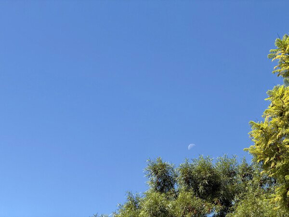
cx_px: 144
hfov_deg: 19.6
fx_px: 835
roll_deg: -0.1
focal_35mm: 100
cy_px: 108
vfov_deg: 14.8
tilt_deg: +23.2
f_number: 2.8
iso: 32
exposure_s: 1/638
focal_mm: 16.89
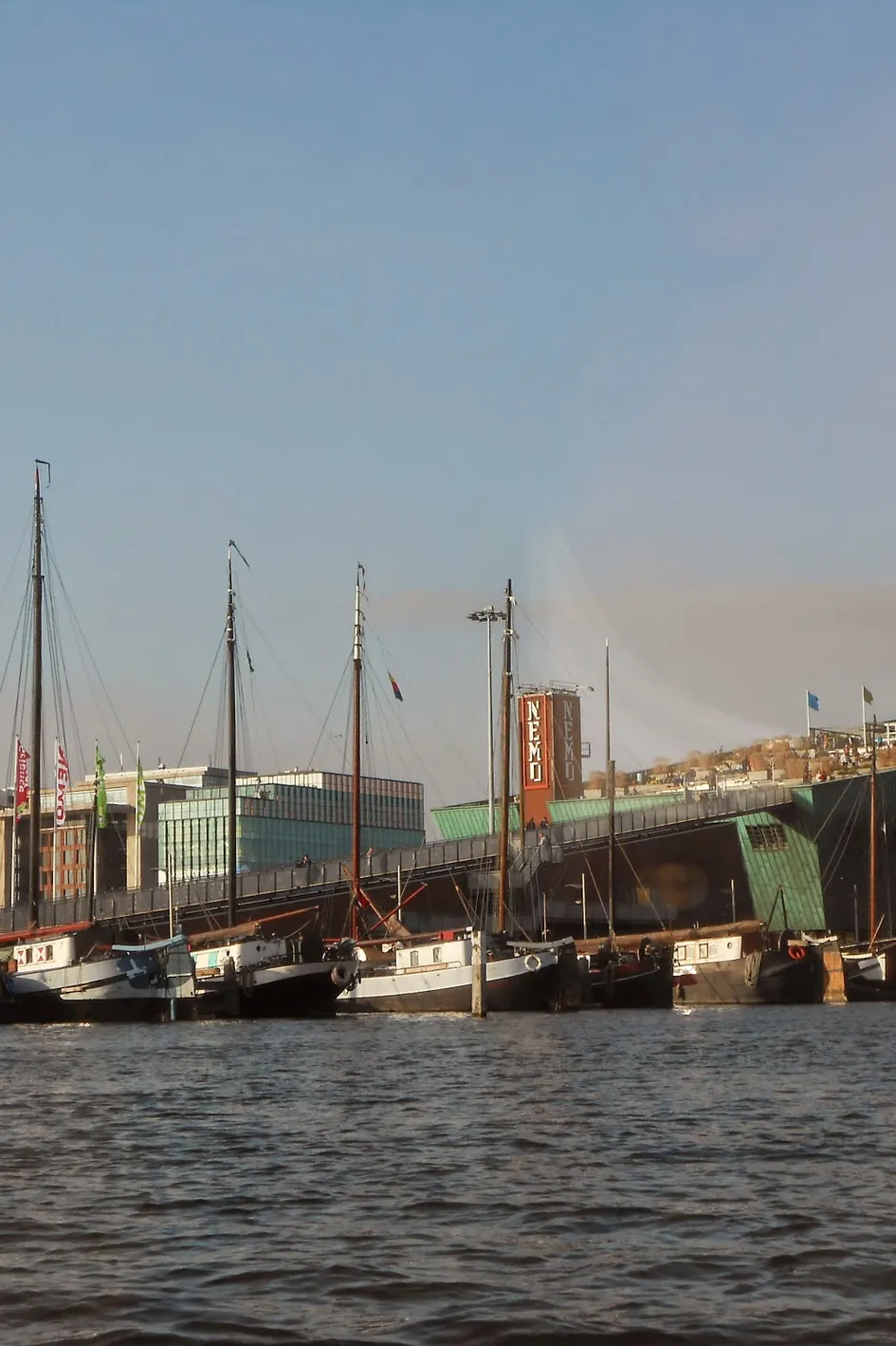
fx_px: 2576
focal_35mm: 69
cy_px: 678
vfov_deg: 29.2
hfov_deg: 19.7
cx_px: 335
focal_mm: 8.8
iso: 80
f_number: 4.8
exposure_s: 1/500
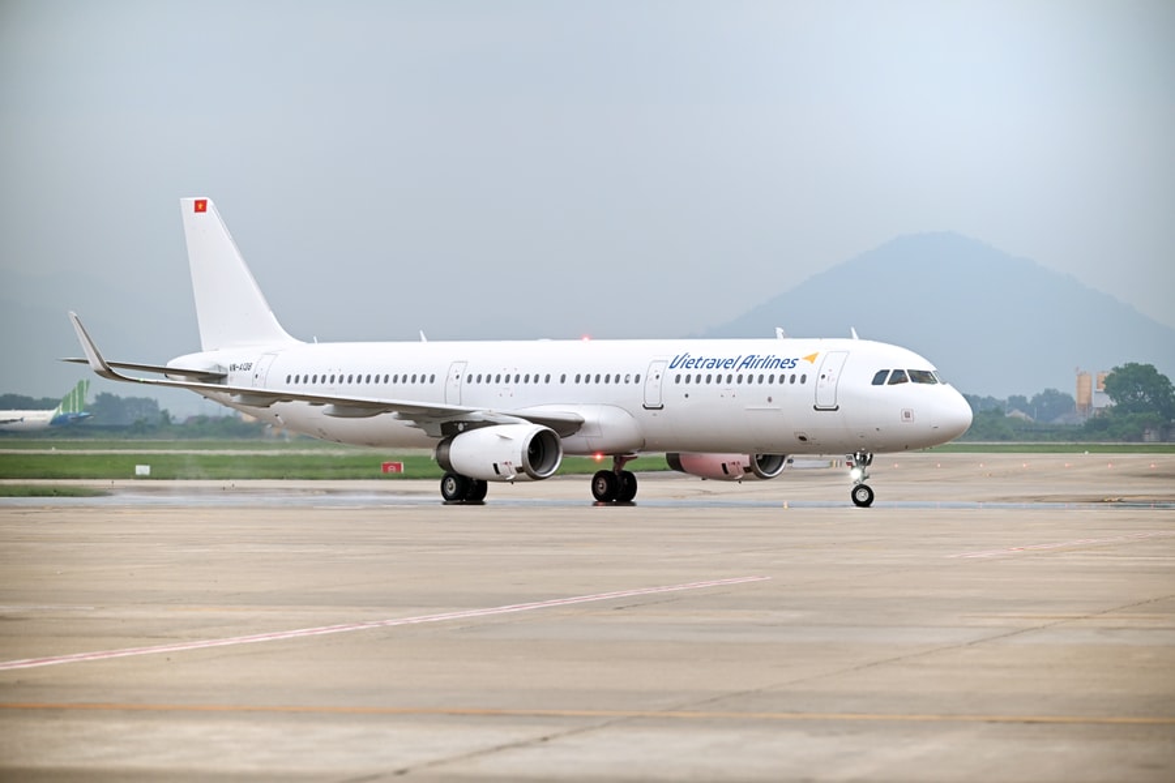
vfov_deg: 8.3
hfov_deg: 12.5
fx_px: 5385
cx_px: 588
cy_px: 392
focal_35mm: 165
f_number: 4
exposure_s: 1/500
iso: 400
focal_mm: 165
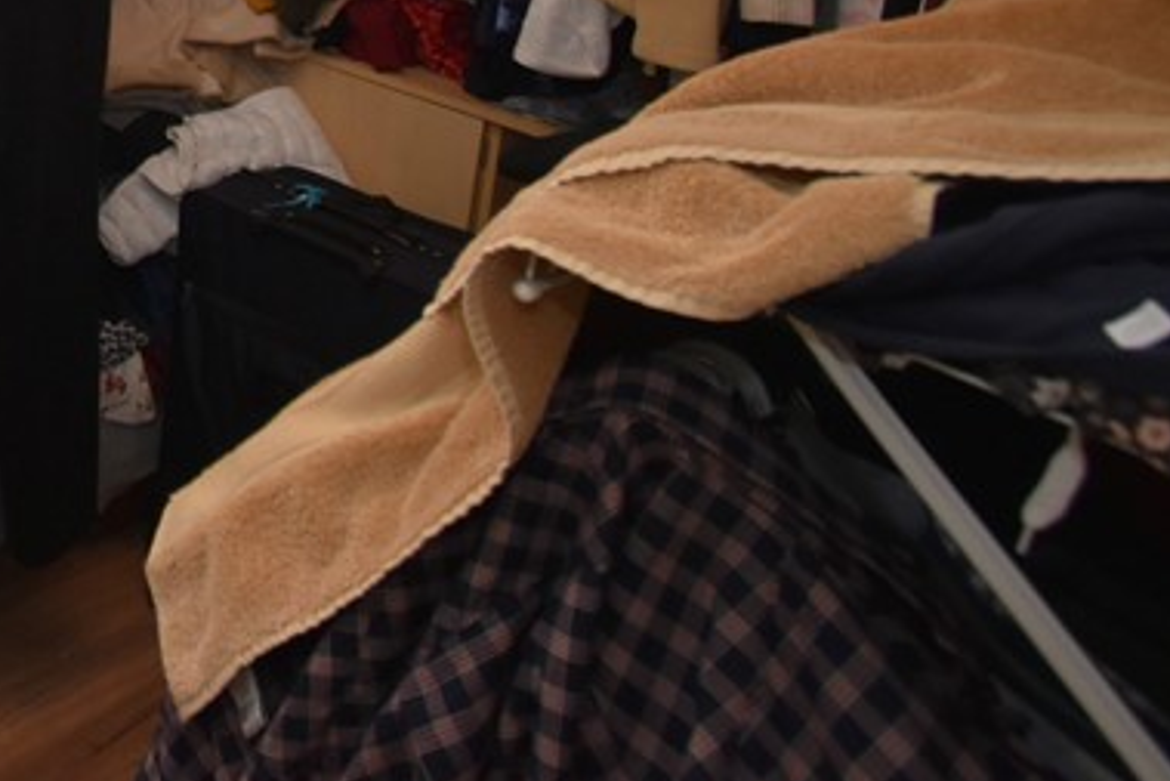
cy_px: -225
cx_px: -324
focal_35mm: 43
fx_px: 1398
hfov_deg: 33.9
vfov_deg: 26.6
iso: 800
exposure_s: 1/200
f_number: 5
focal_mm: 10
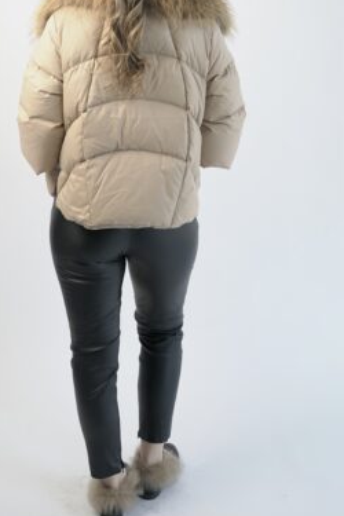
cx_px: 127
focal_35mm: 56
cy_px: 191
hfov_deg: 24.1
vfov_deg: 35.4
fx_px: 803
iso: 400
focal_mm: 40
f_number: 4
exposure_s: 1/250
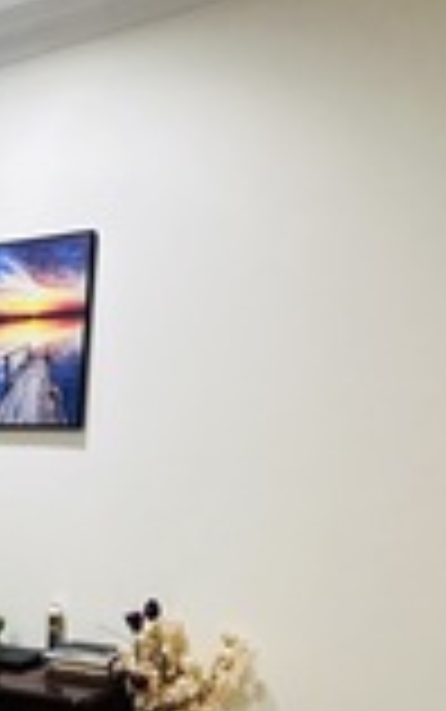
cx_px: -43
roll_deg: -0.9
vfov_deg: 41.0
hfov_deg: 27.4
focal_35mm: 43
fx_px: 835
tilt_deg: -13.9
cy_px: 691
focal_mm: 2.22
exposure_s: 1/60
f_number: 2.2
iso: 320
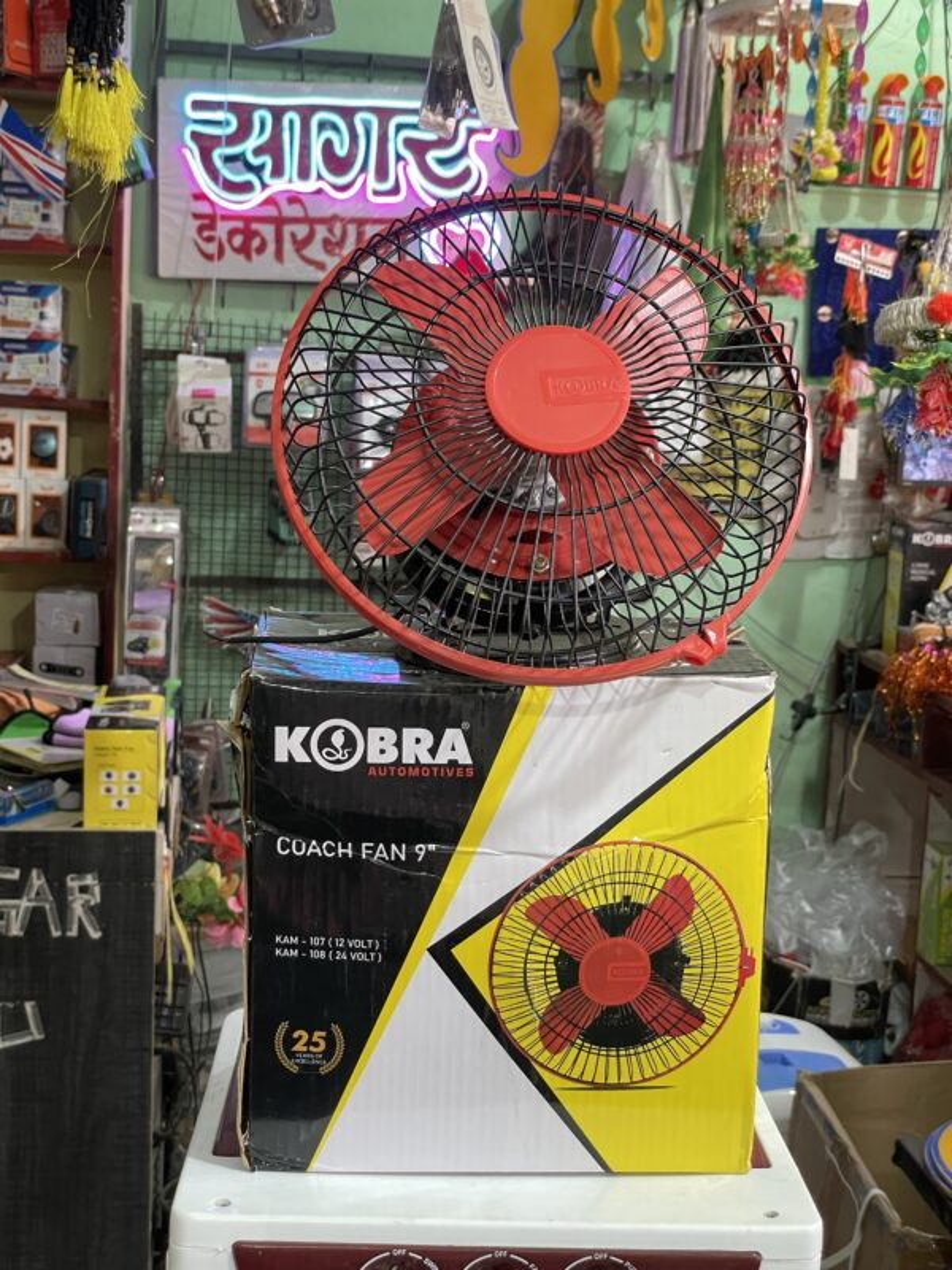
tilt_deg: -7.7
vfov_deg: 36.8
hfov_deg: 28.0
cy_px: 635
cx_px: 476
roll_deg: -2.3
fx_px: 1907
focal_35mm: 52
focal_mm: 6
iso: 320
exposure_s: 1/50
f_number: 2
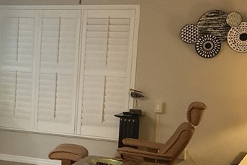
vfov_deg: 15.2
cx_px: -24
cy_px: 117
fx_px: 618
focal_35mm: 90
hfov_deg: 21.5
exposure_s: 1/60
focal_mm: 3
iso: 200
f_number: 1.8
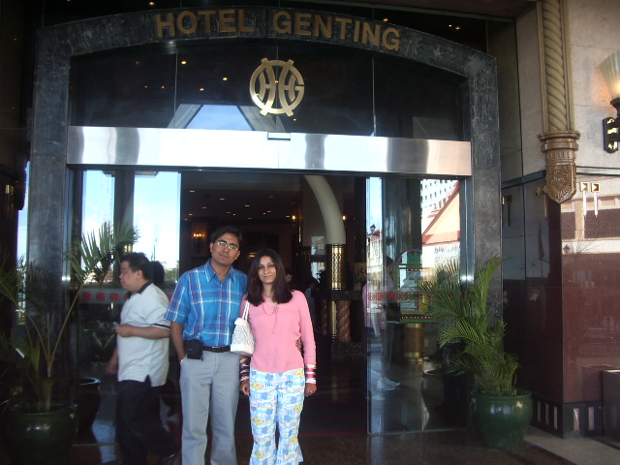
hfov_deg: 52.6
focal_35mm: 35
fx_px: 627
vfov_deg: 40.7
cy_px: 232
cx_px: 310
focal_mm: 5.8
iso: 50
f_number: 2.6
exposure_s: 1/60
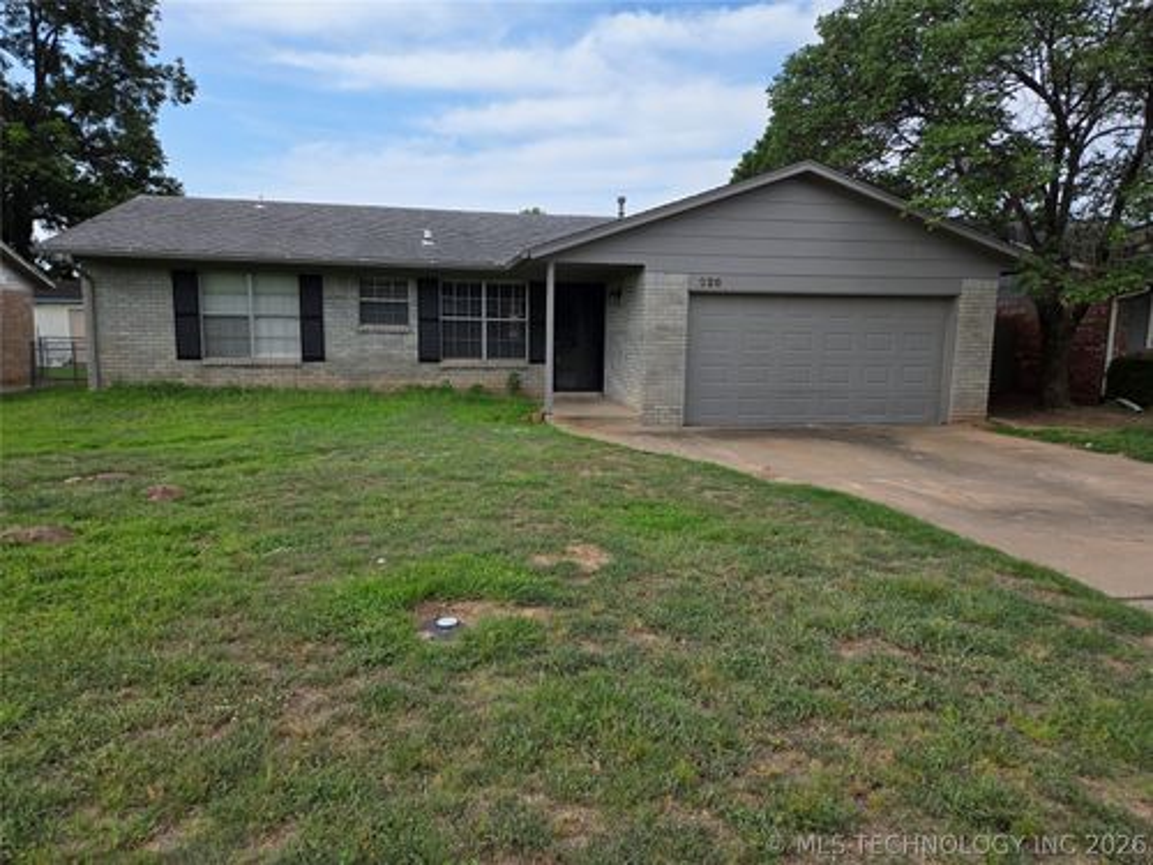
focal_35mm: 23
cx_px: 576
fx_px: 766
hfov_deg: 73.9
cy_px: 432
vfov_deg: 58.9
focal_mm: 5.4
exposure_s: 1/1395
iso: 25
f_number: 1.8
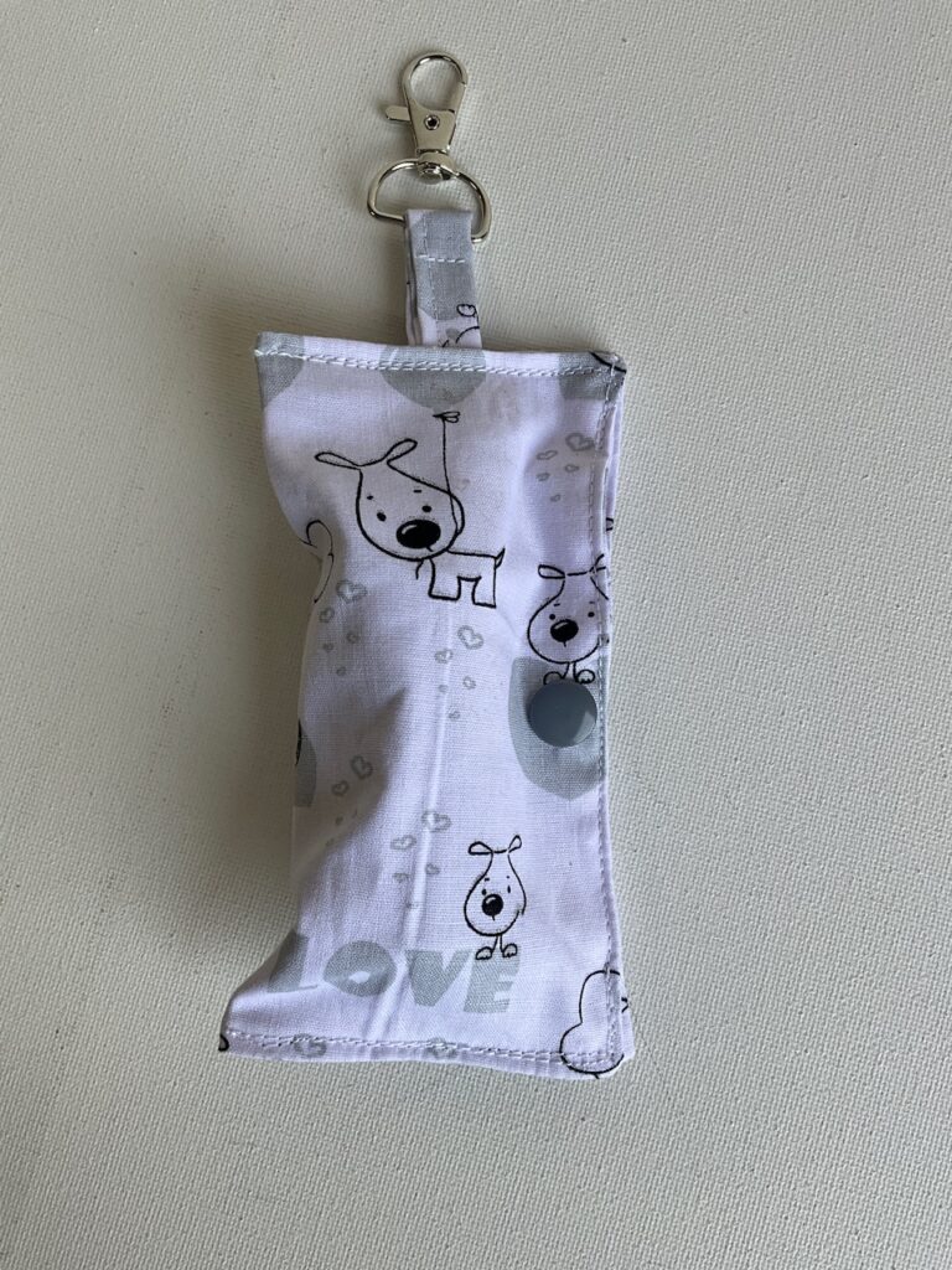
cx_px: 476
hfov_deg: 48.2
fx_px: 1063
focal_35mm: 29
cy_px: 635
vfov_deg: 61.7
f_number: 1.8
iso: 20
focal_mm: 3
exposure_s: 1/149
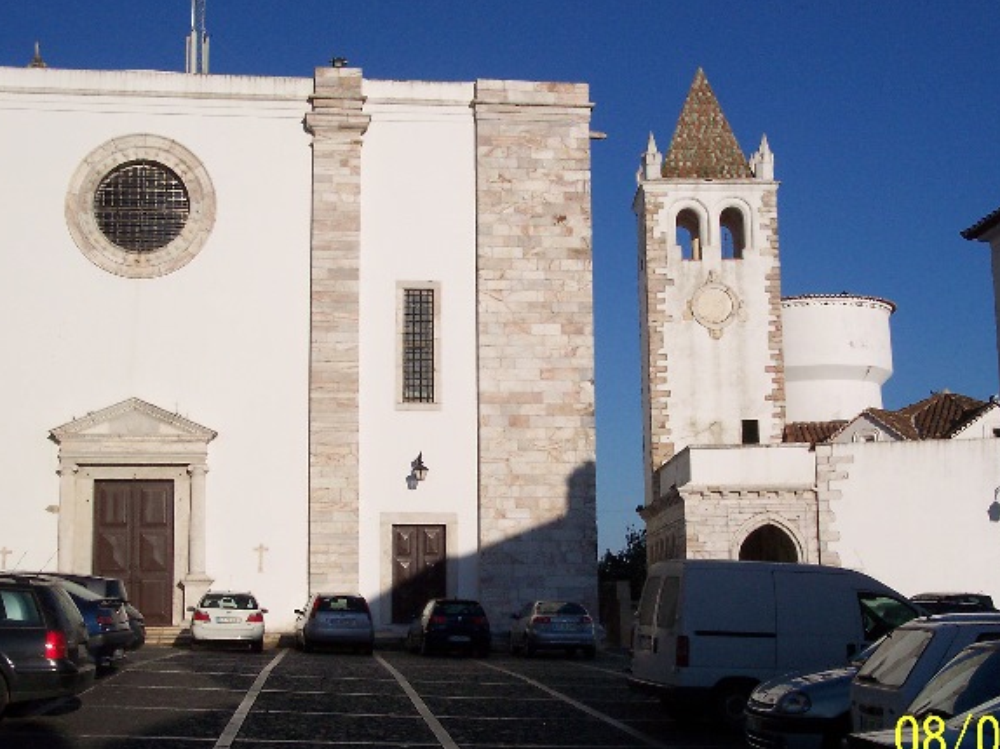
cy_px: 345
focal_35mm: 53
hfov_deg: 36.2
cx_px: 537
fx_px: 1530
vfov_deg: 27.5
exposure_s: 1/1000
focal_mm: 8
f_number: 4.8
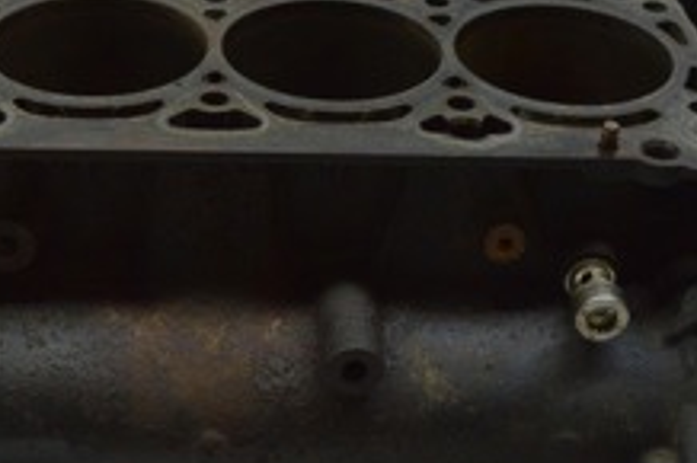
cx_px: 269
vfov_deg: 15.5
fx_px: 1702
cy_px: 263
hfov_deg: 23.1
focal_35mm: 88
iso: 400
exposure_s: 1/100
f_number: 3.5
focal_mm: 20
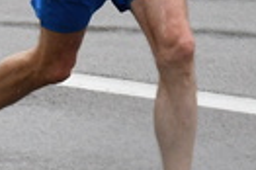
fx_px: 2926
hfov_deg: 5.0
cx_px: 235
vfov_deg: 3.3
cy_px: -188
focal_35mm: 412
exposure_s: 1/500
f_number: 11
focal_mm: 42
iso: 1000
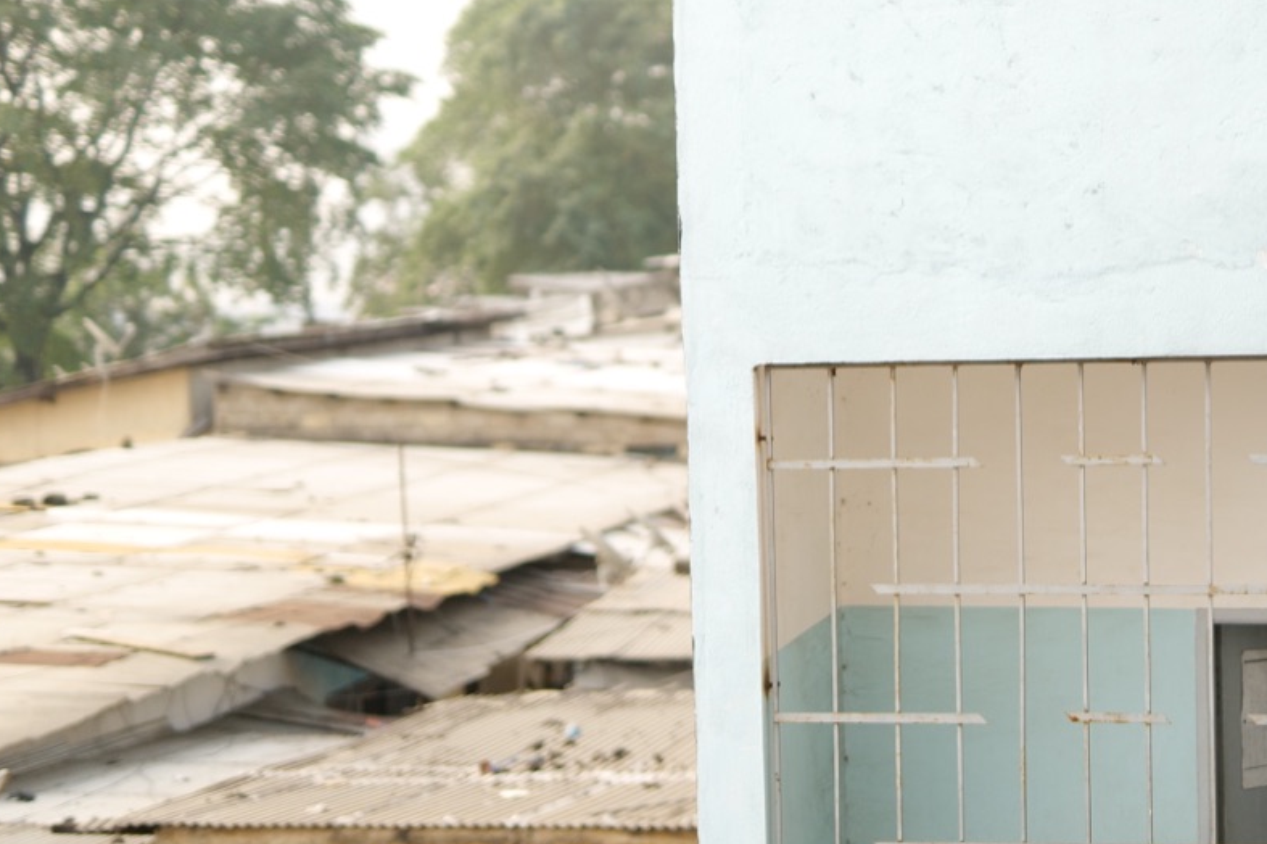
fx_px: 3131
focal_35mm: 89
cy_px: 337
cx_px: 951
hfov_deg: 22.7
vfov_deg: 15.3
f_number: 1.4
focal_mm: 50
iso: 1600
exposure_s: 1/8000
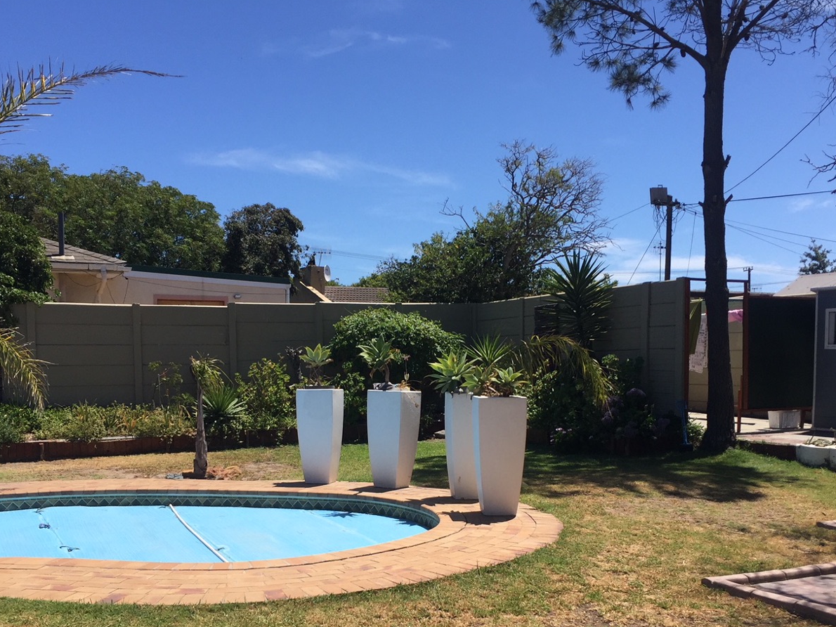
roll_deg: -0.9
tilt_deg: -1.3
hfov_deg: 47.9
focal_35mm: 39
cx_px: 406
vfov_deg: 36.5
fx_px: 942
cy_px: 411
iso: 32
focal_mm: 4.15
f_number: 2.2
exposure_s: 1/2326
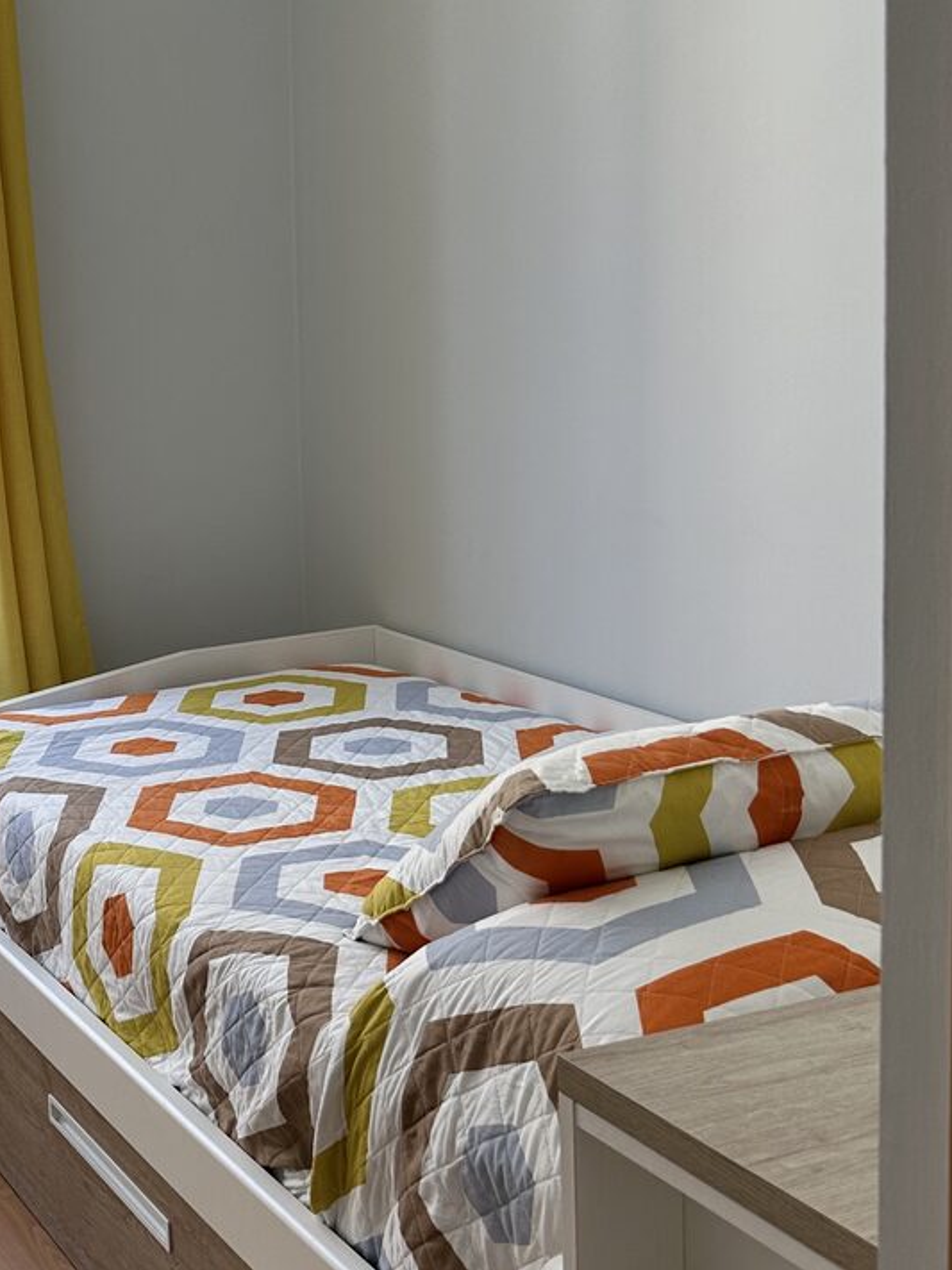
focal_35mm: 54
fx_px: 1981
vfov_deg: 35.5
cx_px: -4
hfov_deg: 25.7
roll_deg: +3.8
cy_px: 557
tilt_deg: -9.5
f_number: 1.78
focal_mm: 6.86
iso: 80
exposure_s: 1/291
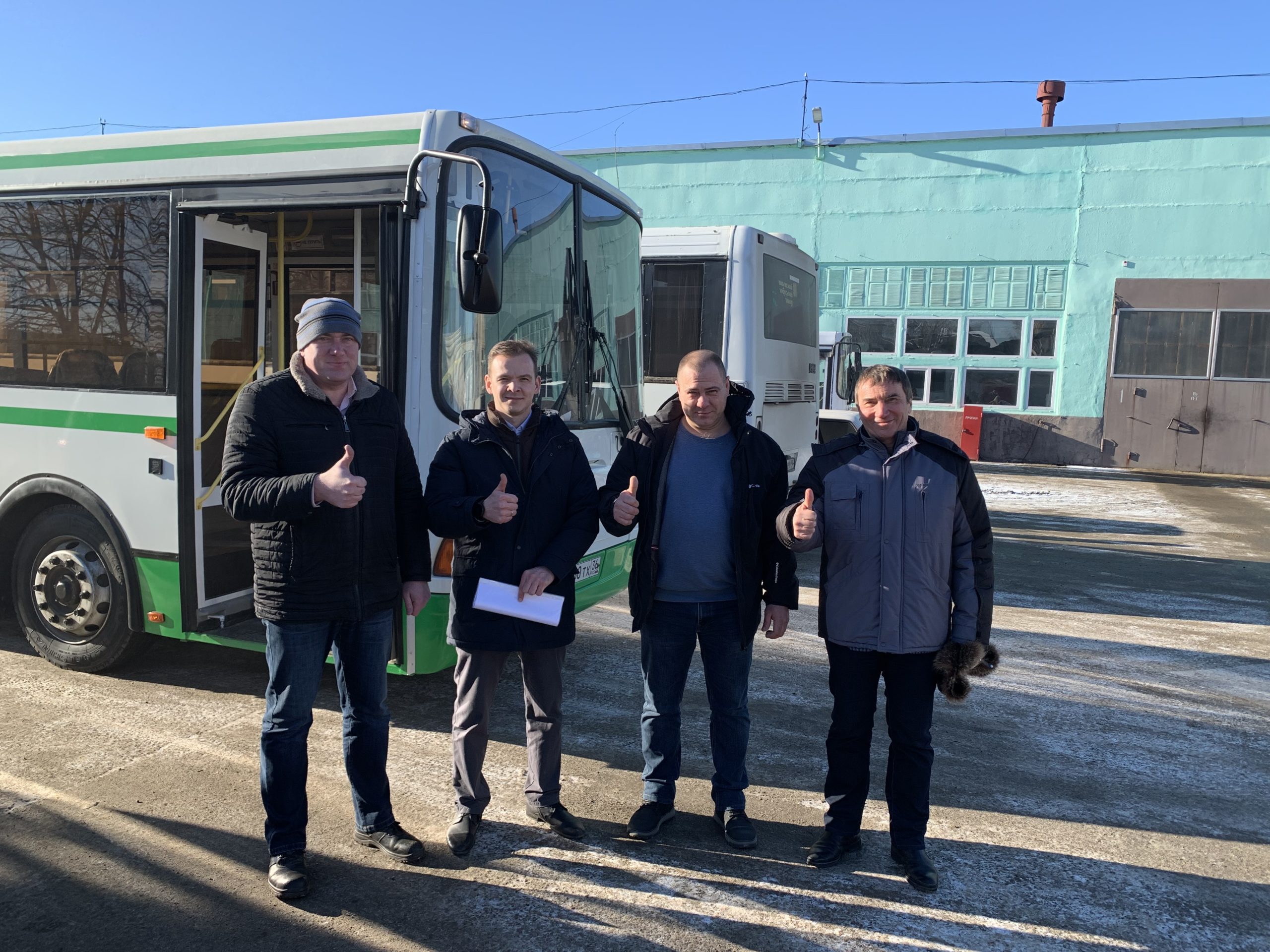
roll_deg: -3.1
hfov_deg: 67.3
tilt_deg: -5.4
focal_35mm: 26
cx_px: 635
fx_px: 954
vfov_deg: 53.1
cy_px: 476
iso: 25
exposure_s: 1/903
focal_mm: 4.25
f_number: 1.8
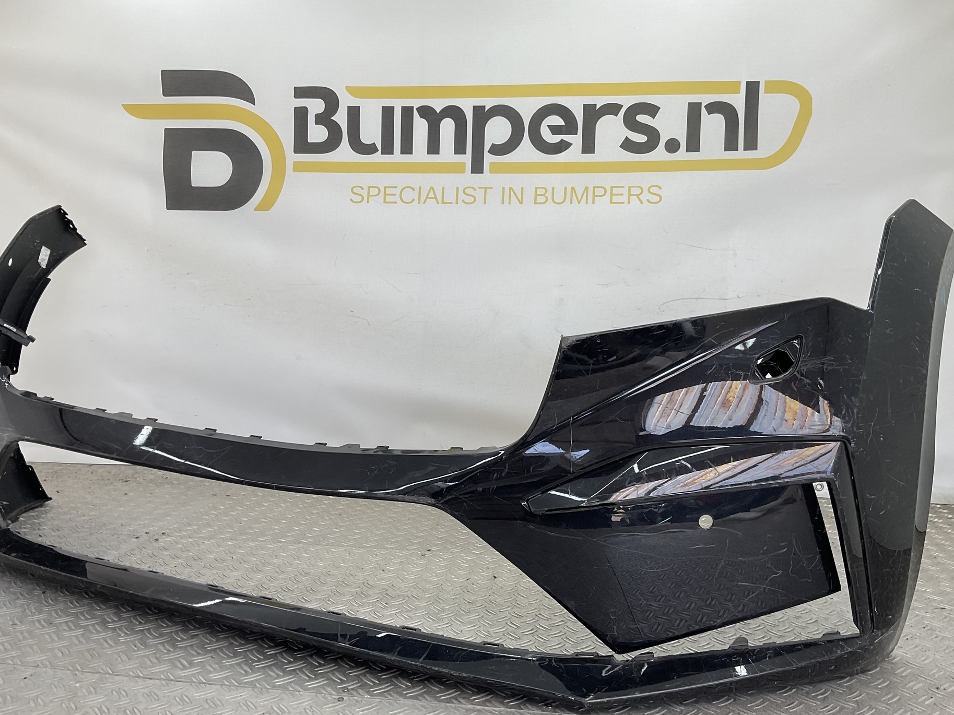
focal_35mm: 32
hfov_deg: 56.8
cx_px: 477
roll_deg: -2.1
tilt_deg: -7.3
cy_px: 386
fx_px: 882
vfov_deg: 44.1
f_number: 1.8
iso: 16
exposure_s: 1/145
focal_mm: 3
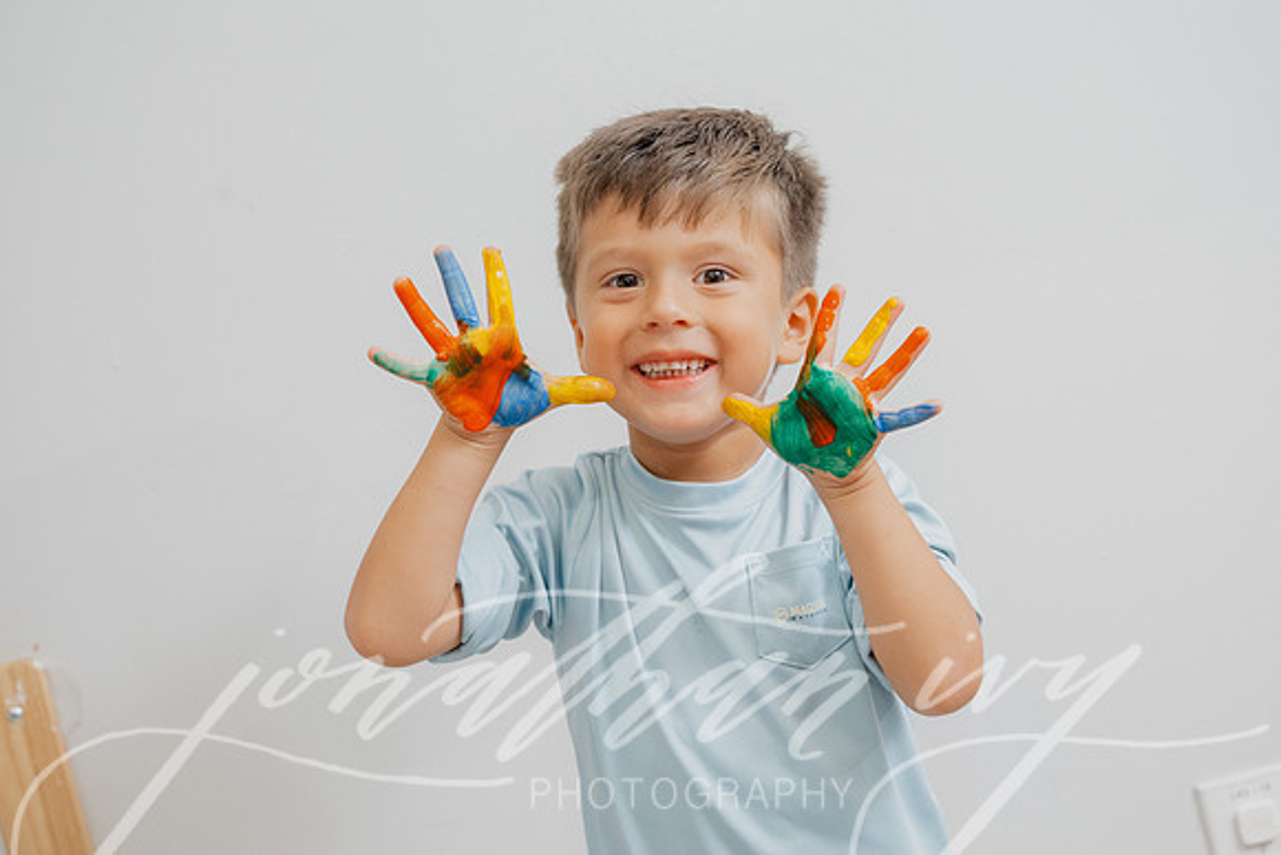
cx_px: 640
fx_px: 2491
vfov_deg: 19.5
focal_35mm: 70
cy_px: 428
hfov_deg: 28.8
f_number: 5.6
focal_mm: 70
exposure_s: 1/200
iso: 1250
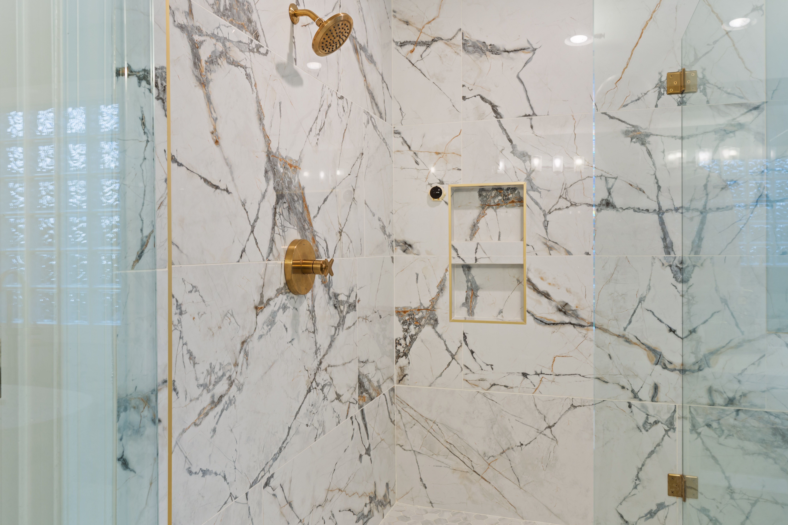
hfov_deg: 67.4
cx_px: 394
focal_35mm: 27
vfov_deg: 47.9
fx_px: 591
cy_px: 262
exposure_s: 1/4
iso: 400
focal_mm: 27
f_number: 8
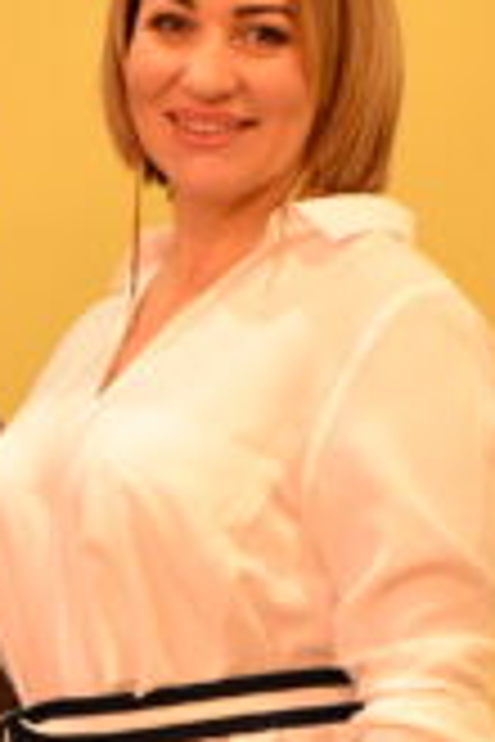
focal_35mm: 248
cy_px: 567
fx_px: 5115
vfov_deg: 8.3
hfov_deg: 5.3
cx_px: -752
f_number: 3.2
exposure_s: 1/100
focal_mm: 40
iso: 2000
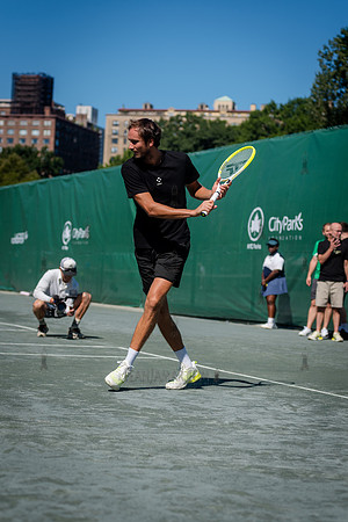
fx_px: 1160
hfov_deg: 17.1
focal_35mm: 80
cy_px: 261
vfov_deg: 25.4
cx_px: 174
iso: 200
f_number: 4
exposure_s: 1/2500
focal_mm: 80
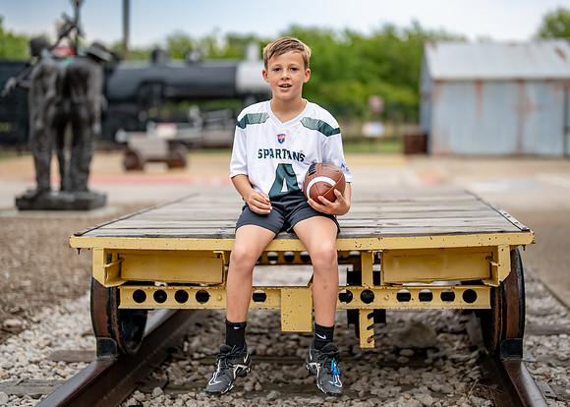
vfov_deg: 24.3
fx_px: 945
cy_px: 189
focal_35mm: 58
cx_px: 303
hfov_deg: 33.6
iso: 320
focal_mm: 50
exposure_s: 1/2000
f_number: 1.2
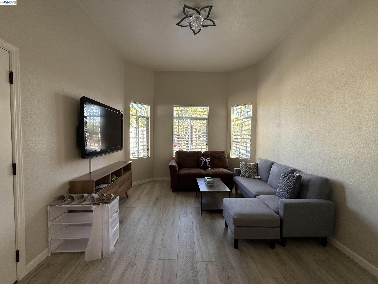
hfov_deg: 102.1
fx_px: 153
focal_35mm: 14
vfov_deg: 85.7
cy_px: 142
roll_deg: -0.5
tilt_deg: -2.1
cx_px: 189
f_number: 2.2
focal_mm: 2.22
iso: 80
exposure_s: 1/99
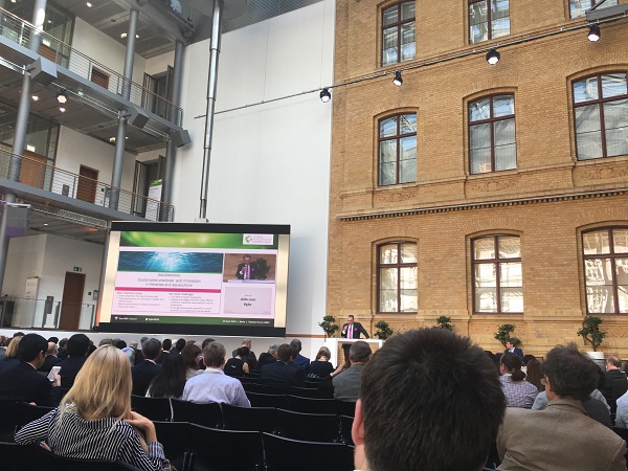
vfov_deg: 48.2
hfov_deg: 61.7
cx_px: 314
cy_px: 236
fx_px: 526
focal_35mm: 29
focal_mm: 4.15
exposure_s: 1/100
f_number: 2.2
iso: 40
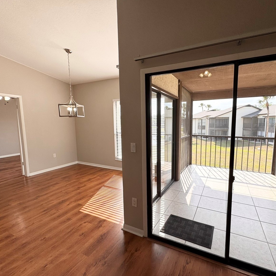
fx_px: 153
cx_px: 156
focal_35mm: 17
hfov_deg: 83.5
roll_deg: +0.7
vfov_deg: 84.0
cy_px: 140
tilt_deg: -6.1
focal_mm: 2.22
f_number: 2.2
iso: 40
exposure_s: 1/371
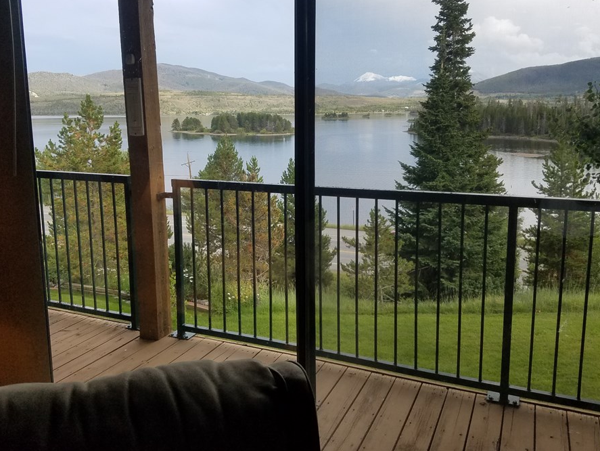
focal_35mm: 30
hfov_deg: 59.9
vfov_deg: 46.7
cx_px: 300
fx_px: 520
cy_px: 198
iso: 50
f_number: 1.7
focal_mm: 4.2
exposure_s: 1/648
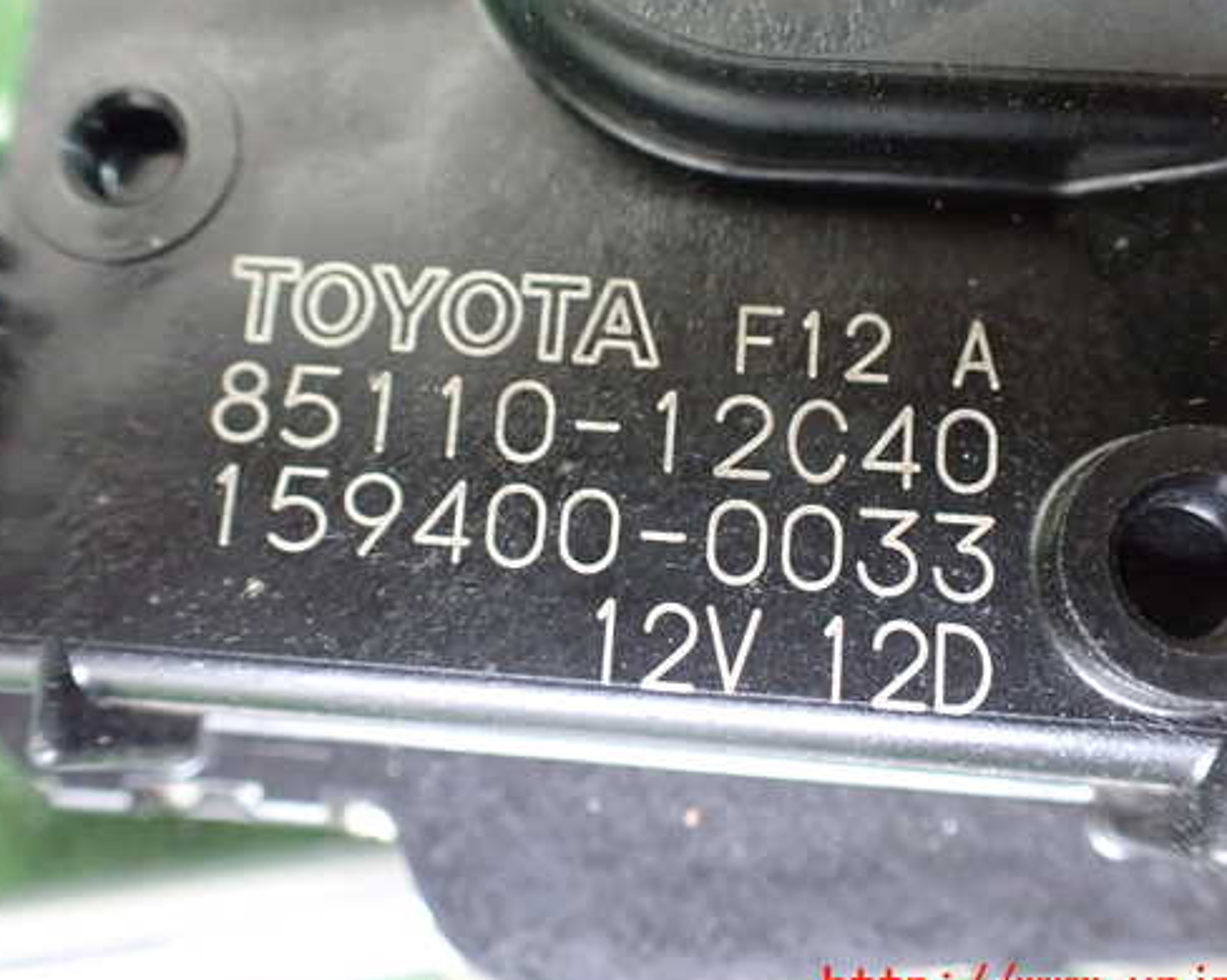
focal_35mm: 36
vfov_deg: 41.1
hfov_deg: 50.3
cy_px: 457
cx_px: 636
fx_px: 1307
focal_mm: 5.4
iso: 1000
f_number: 2.3
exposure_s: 1/30
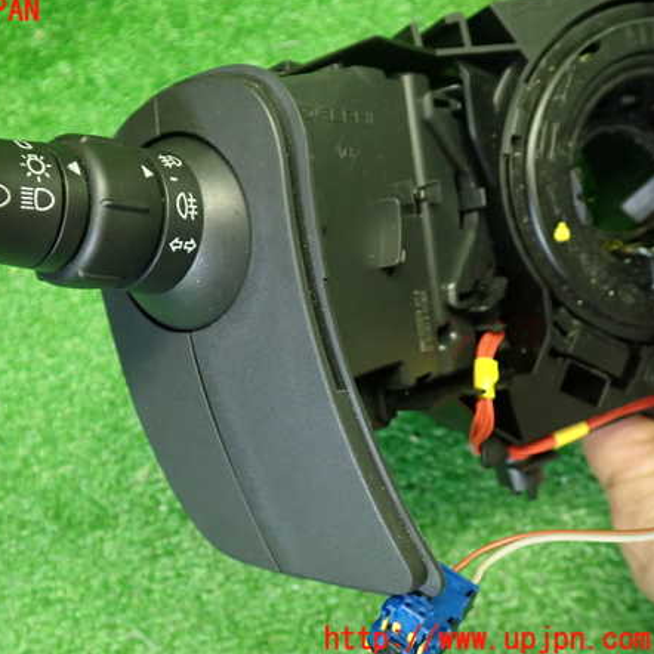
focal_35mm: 36
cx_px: 215
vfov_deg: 46.0
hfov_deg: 45.3
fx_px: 769
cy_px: 326
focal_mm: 5.4
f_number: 2.3
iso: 320
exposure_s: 1/30
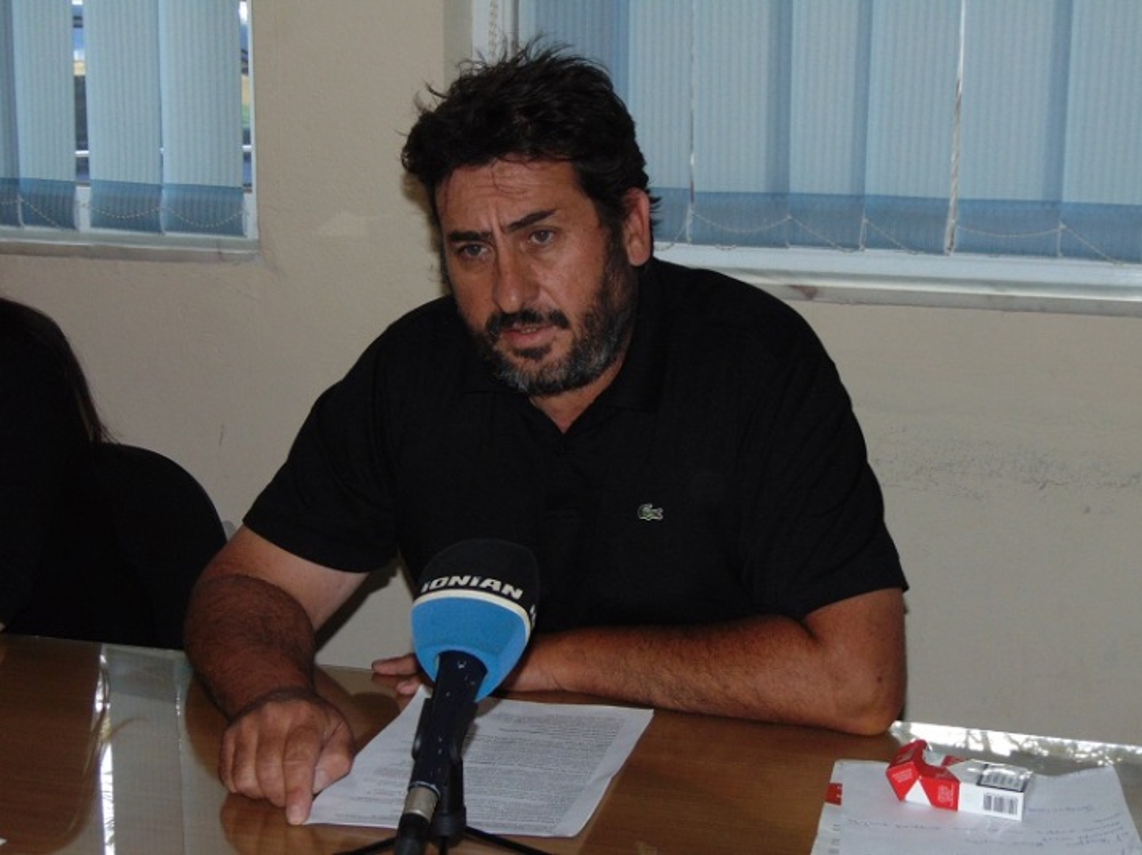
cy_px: 428
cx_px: 571
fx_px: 1978
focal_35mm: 60
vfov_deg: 24.4
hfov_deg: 32.2
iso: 200
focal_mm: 10.8
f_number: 3.6
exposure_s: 1/60
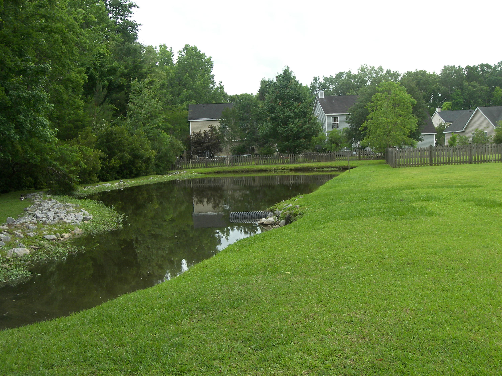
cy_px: 188
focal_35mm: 42
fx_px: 609
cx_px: 251
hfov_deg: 44.8
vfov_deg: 34.3
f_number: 3.2
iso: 100
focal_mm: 8.8
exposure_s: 1/320
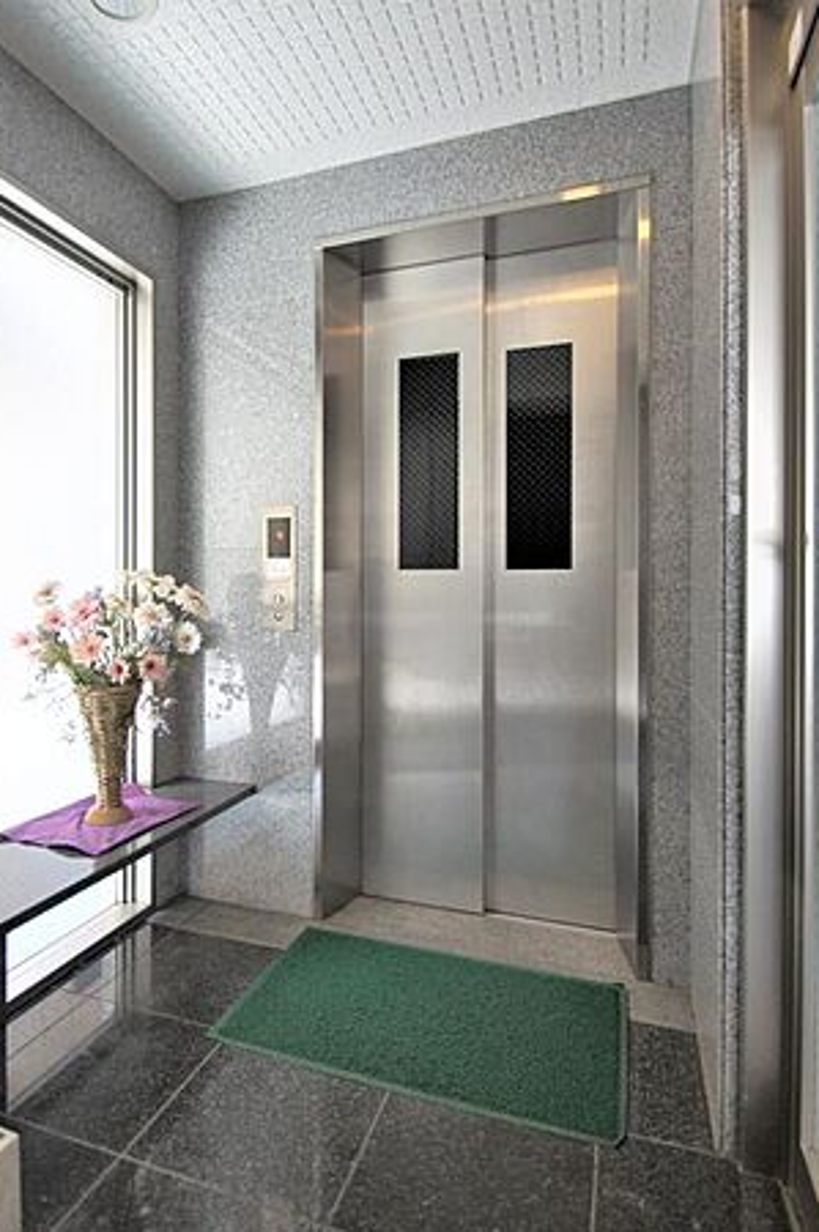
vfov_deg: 83.9
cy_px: 578
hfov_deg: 61.0
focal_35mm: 20
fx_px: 684
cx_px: 308
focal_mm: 10
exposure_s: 1/30
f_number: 3.5
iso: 160
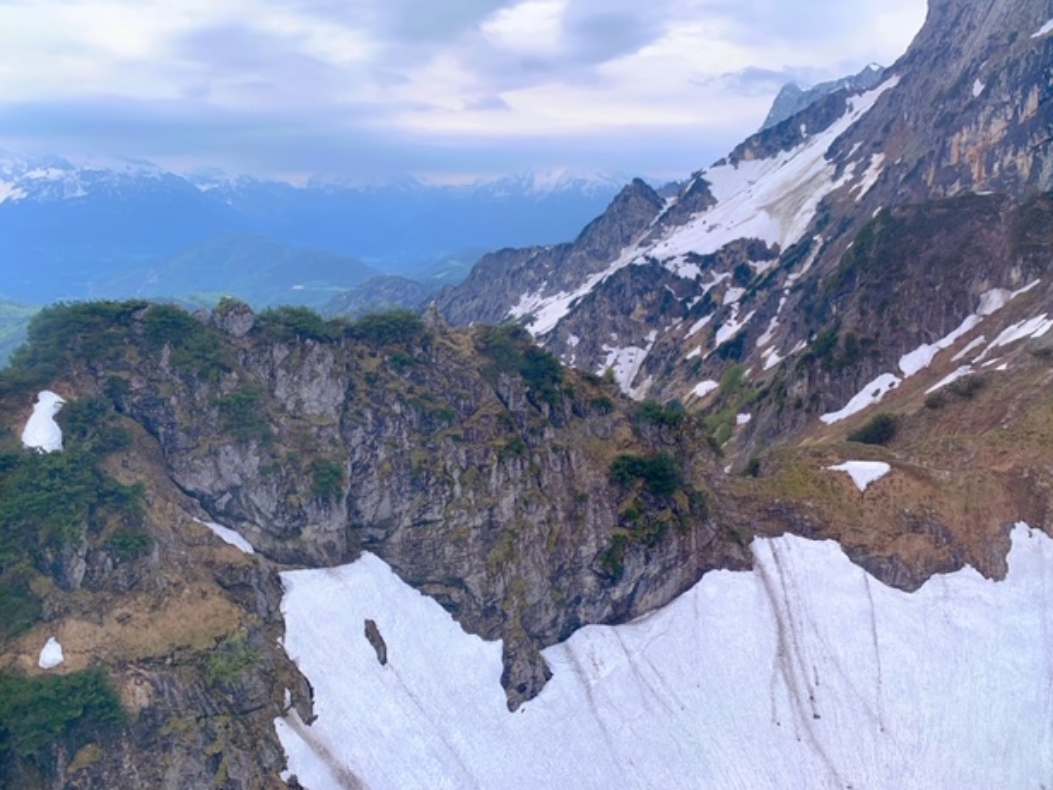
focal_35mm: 27
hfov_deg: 65.3
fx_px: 821
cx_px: 533
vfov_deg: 51.4
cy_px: 386
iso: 25
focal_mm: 4.25
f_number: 1.8
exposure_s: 1/1054
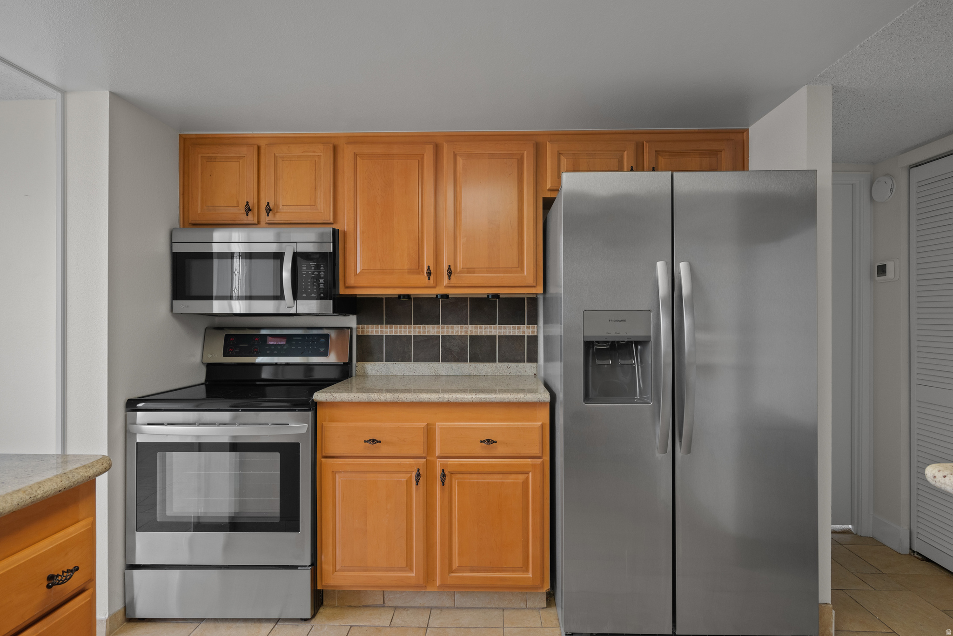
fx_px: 490
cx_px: 476
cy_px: 318
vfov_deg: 66.0
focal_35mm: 18
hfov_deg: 88.4
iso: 500
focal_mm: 18.5
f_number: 8
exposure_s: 1/6
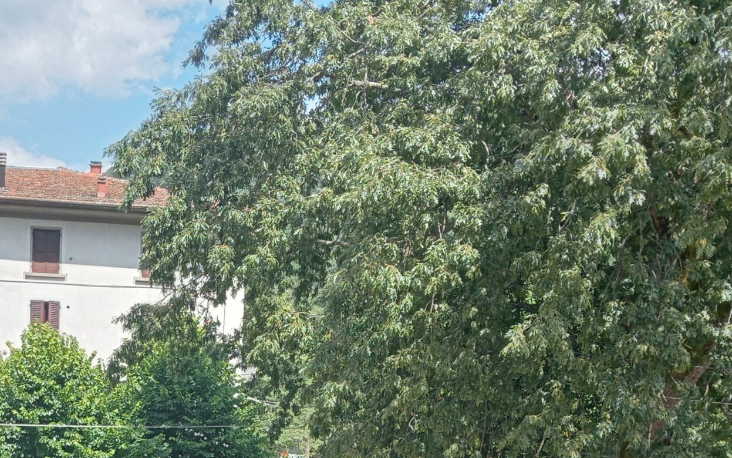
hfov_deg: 32.9
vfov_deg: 20.0
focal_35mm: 61
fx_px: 1217
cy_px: 545
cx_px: 188
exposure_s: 1/224
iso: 111
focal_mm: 4.04
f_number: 1.8
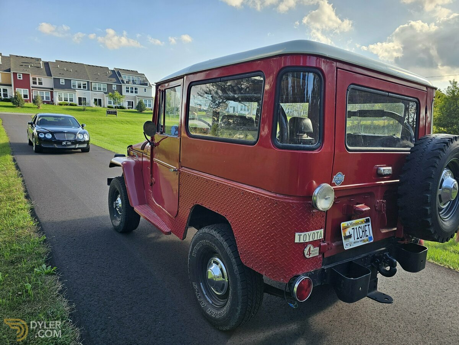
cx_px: 230
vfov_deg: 58.9
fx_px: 305
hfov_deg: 73.9
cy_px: 172
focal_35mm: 23
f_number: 1.7
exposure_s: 1/228
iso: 20
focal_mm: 6.3
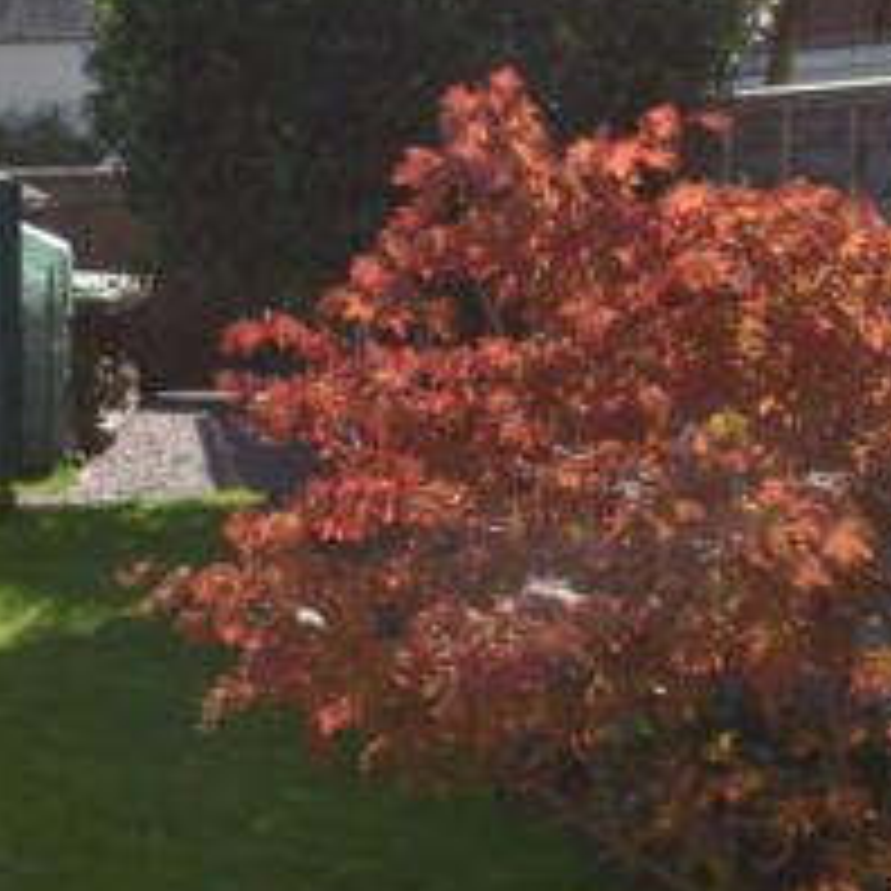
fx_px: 1922
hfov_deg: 24.4
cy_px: 250
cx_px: -86
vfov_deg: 25.9
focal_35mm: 66
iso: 100
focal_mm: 10
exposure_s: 1/200
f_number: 9
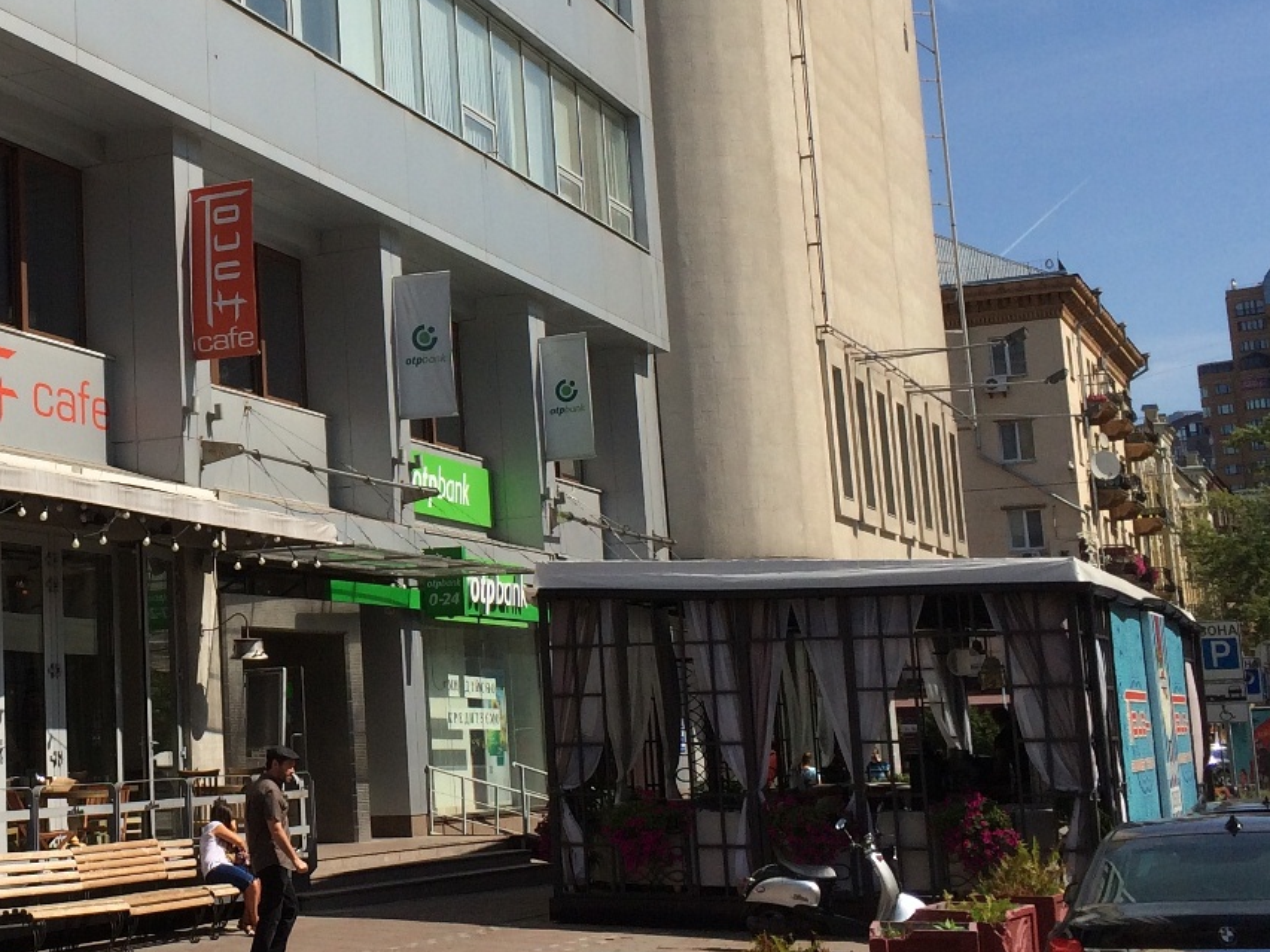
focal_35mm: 61
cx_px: 136
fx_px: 2238
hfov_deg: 30.3
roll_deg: +2.3
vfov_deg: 23.9
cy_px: 324
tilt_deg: +10.4
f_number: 2.2
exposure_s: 1/3165
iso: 32
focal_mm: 4.15
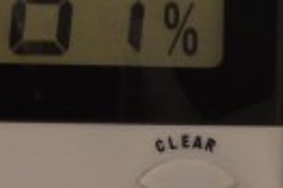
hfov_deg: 4.6
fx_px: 3502
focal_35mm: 446
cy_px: -94
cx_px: 9
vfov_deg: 3.1
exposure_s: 1/60
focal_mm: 38
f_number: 5
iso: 400
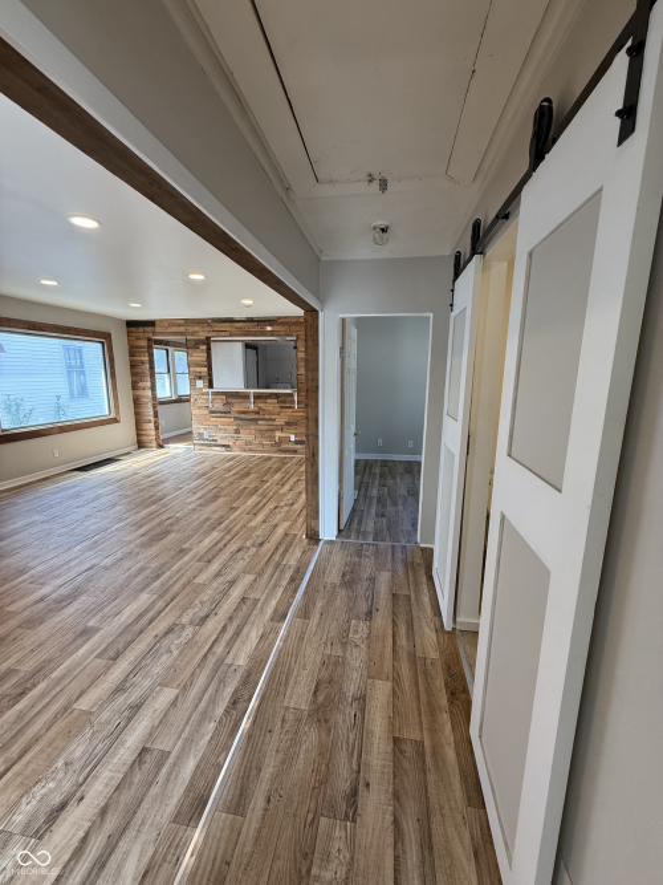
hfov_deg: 85.7
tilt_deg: -10.2
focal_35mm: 14
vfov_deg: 102.1
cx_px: 332
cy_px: 442
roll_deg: -0.3
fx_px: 358
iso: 160
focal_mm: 2.22
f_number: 2.2
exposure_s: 1/120
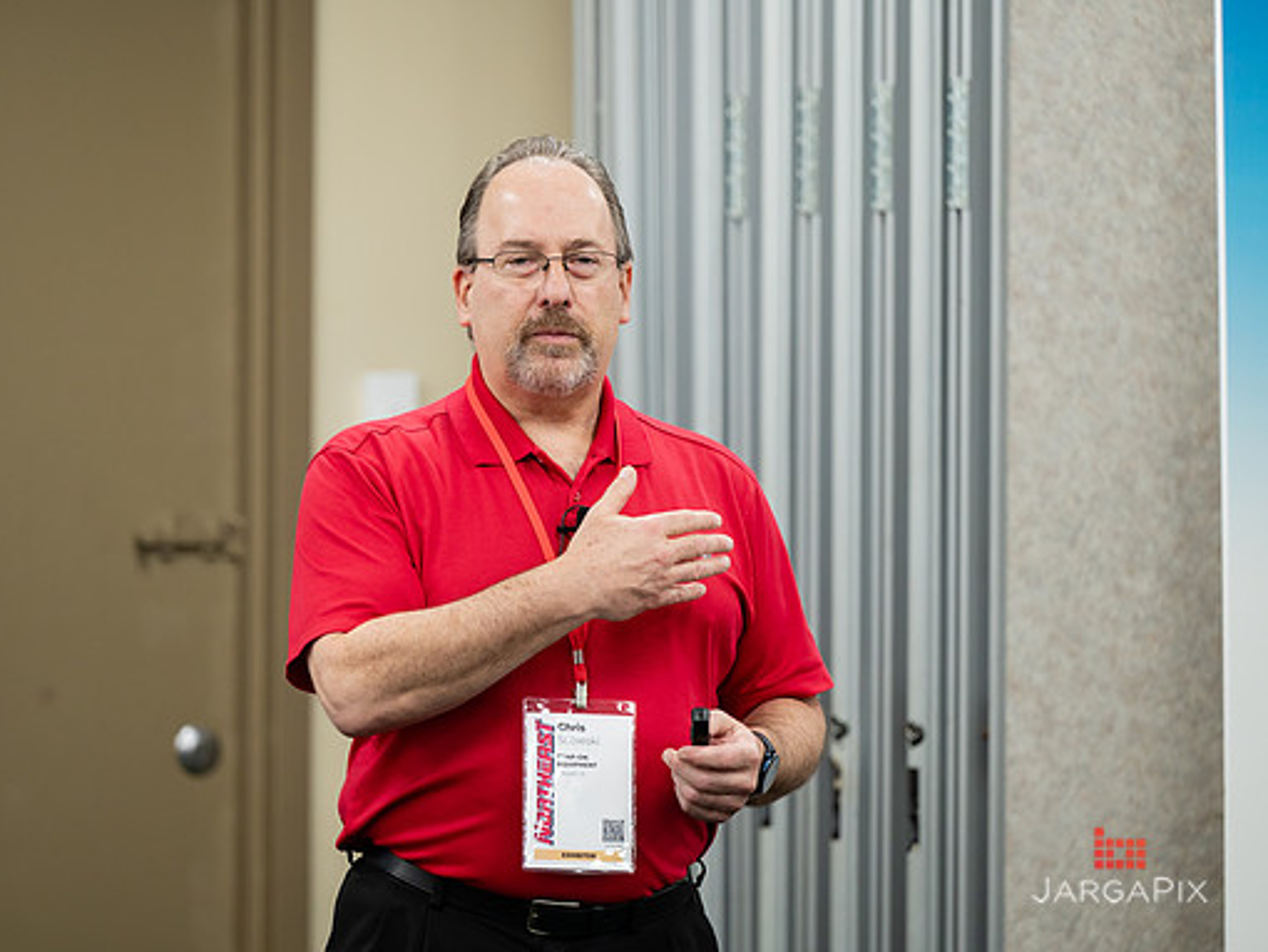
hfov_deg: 10.1
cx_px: 552
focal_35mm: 195
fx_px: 7146
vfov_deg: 7.6
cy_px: 454
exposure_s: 1/200
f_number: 3.2
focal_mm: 170
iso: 1000
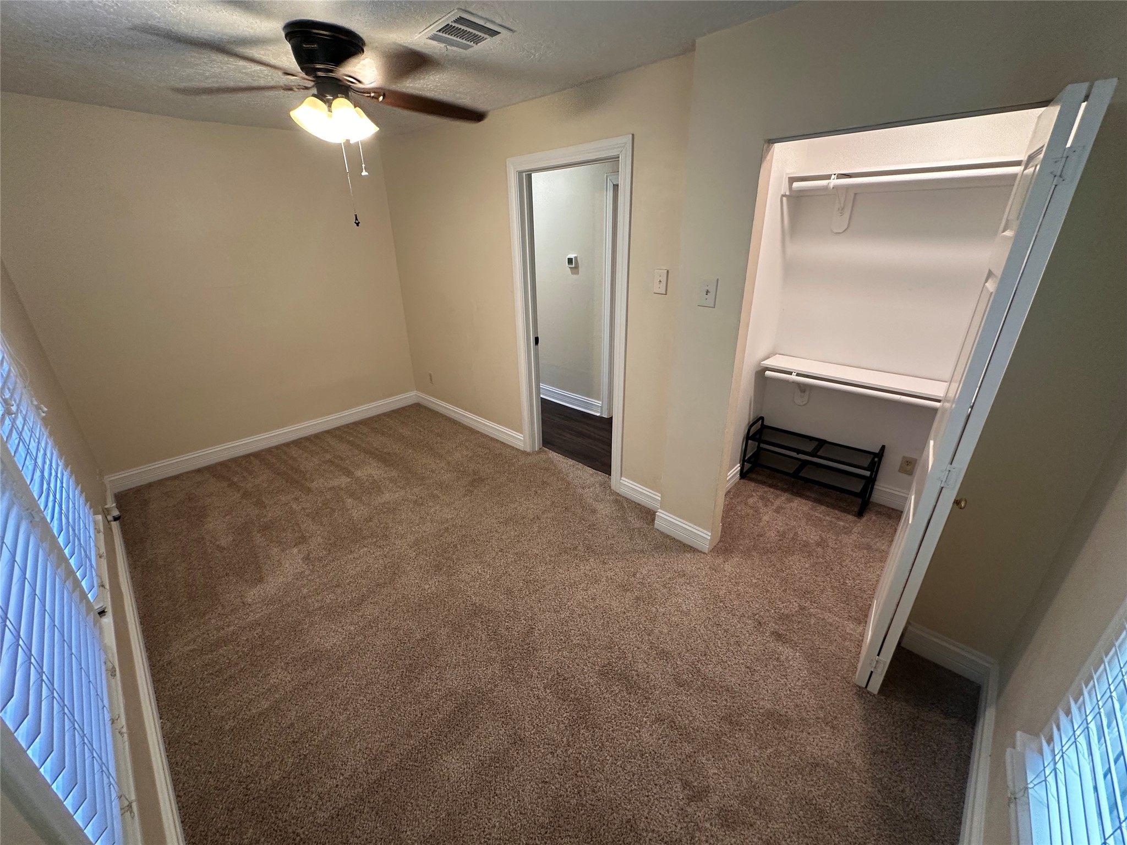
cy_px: 422
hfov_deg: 102.1
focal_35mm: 14
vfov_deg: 85.7
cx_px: 564
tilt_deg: -22.6
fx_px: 456
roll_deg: +1.5
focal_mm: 2.22
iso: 200
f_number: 2.2
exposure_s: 1/60
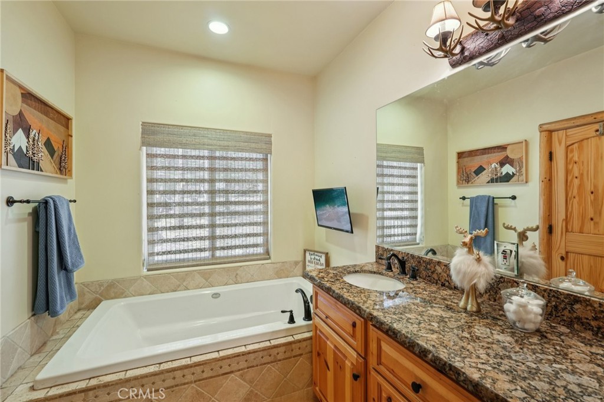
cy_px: 201
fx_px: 277
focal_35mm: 16
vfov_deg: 72.0
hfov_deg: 95.0
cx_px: 302
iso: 400
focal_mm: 16.5
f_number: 8
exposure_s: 1/8
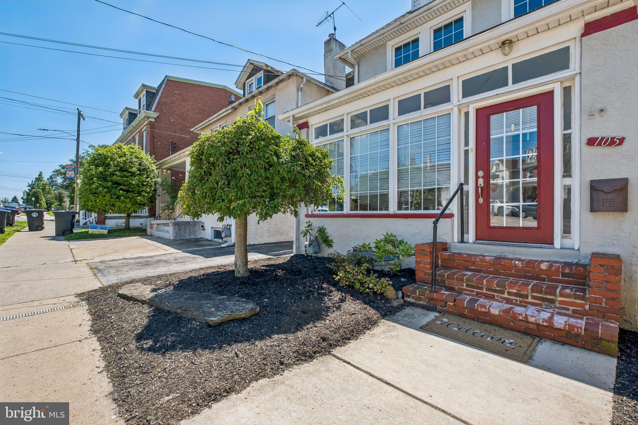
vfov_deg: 77.3
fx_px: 266
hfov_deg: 100.4
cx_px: 319
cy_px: 212
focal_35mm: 15
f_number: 8
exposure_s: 1/280
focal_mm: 10
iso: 250
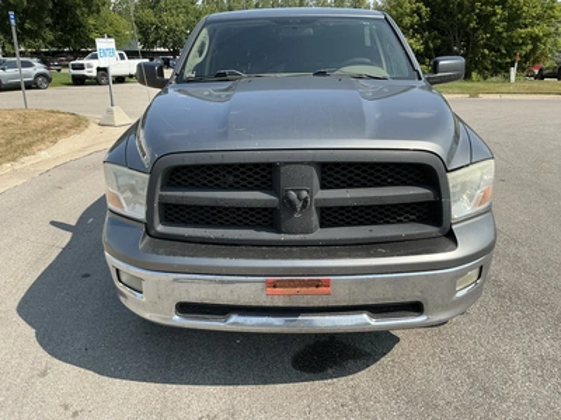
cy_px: 210
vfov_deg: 49.7
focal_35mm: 28
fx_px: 454
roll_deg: +1.2
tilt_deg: -17.5
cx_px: 280
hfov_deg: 63.4
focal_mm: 3
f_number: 1.8
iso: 25
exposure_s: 1/1144
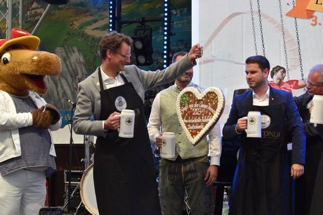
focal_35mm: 82
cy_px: 108
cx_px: 162
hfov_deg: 24.6
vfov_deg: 16.6
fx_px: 740
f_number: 6.3
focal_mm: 55
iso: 400
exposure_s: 1/160
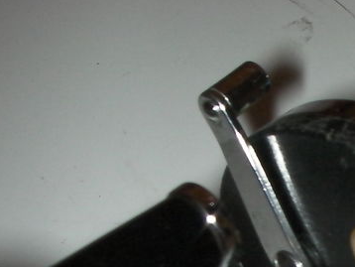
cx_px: 413
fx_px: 1088
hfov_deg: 17.7
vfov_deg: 13.7
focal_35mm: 106
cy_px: 298
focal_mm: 6.3
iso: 200
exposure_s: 1/30
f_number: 5.6
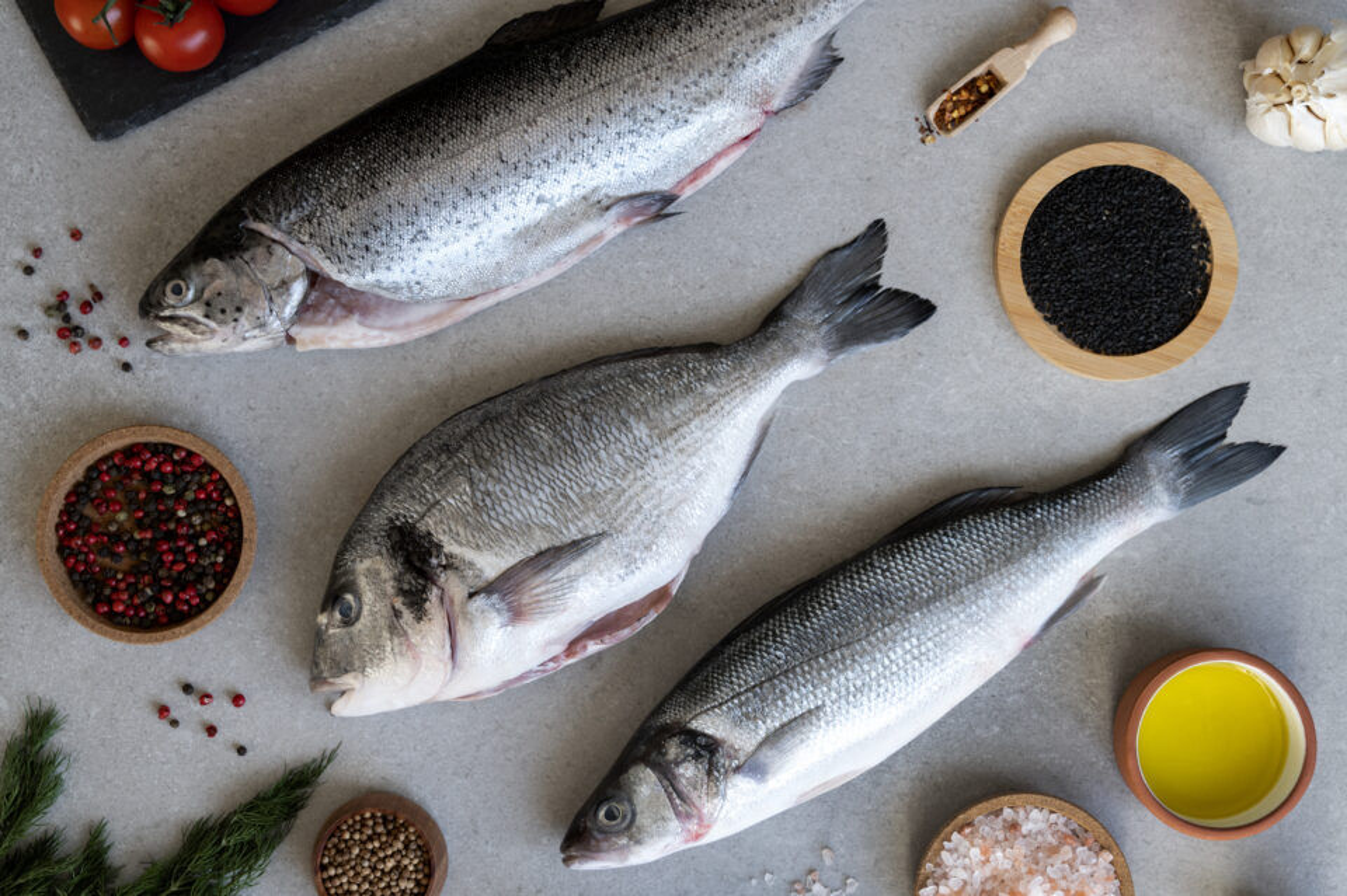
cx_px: 674
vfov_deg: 30.5
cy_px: 448
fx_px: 1645
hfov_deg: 44.5
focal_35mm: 44
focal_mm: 44
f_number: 6.3
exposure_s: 1/160
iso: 800
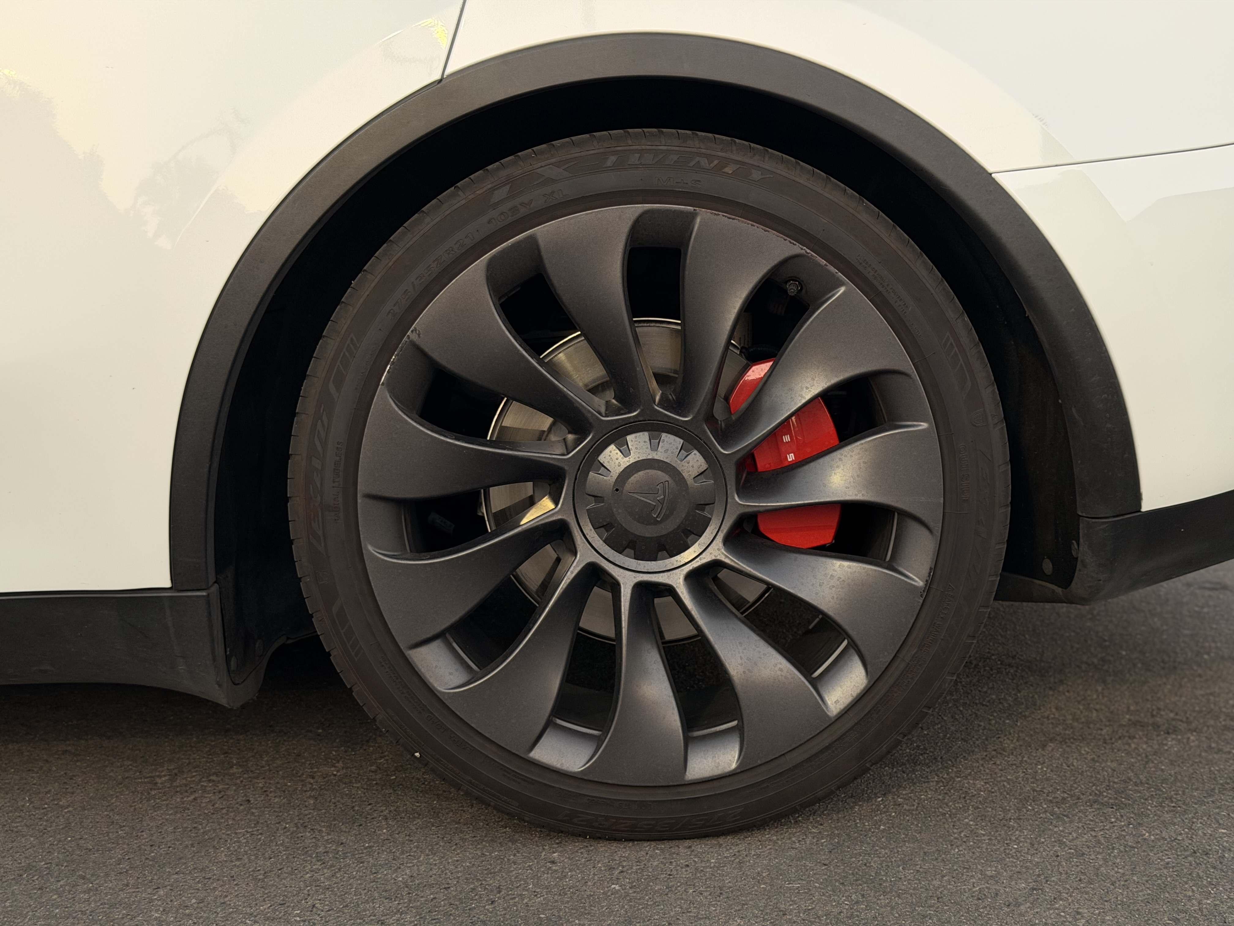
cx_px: 617
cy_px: 463
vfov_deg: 30.3
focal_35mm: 48
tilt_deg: -8.2
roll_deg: +1.0
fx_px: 1711
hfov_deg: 39.7
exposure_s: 1/154
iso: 200
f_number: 1.78
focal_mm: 6.76
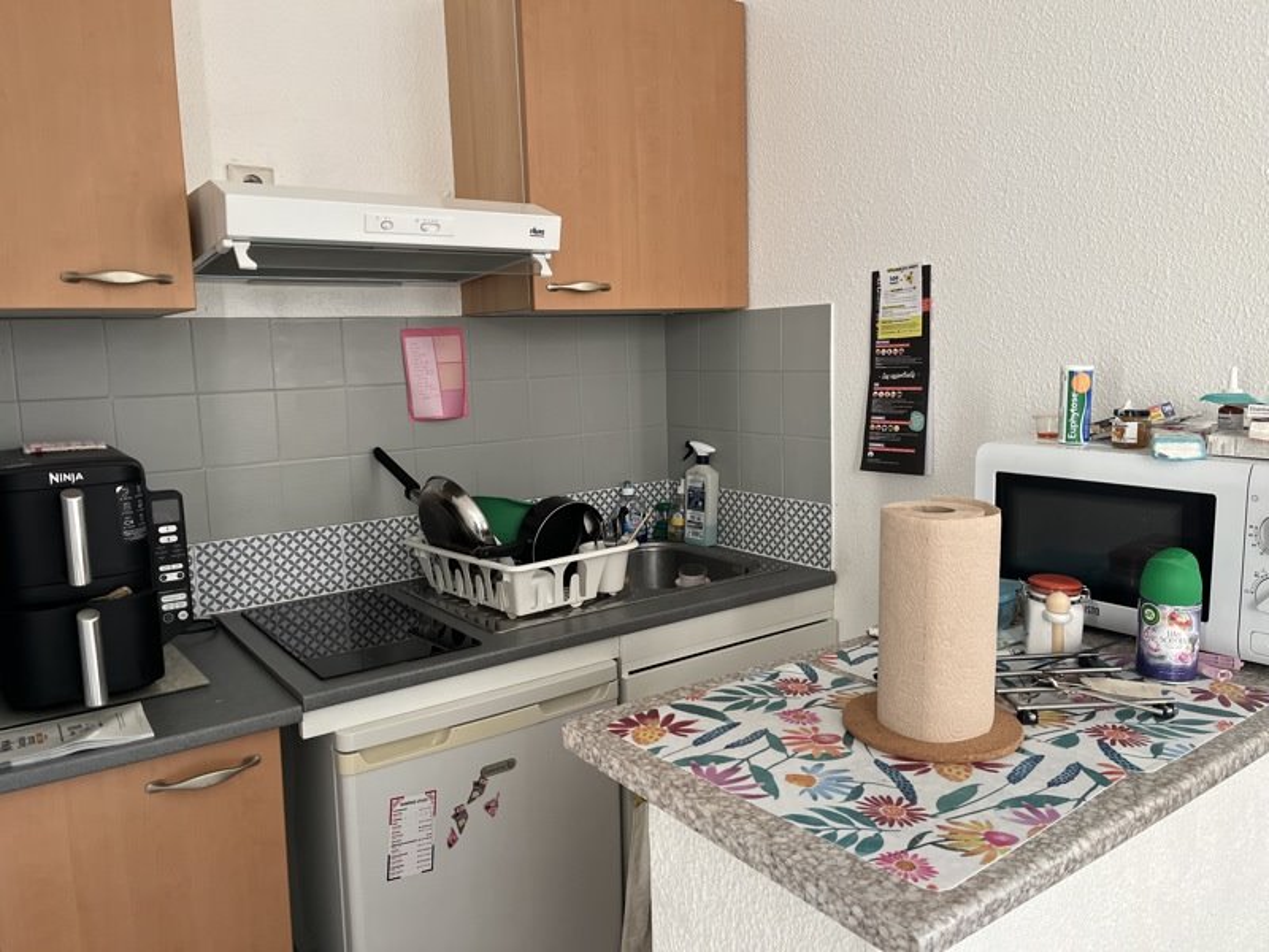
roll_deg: +1.6
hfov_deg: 67.3
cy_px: 476
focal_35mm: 26
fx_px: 953
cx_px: 634
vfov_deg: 53.1
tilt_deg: -7.3
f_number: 1.6
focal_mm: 5.1
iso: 125
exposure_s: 1/112
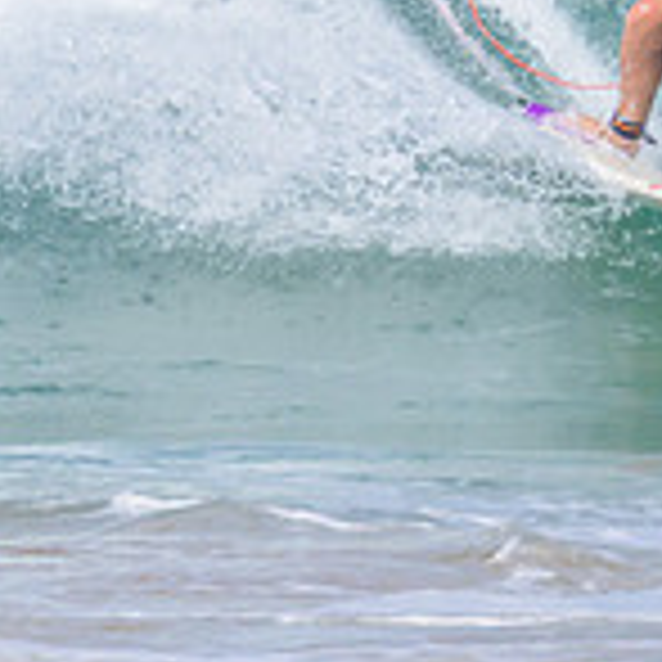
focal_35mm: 3683
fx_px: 79687
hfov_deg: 0.5
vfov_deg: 0.5
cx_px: 1091
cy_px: -230
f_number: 11
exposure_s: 1/2000
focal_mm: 800
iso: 640
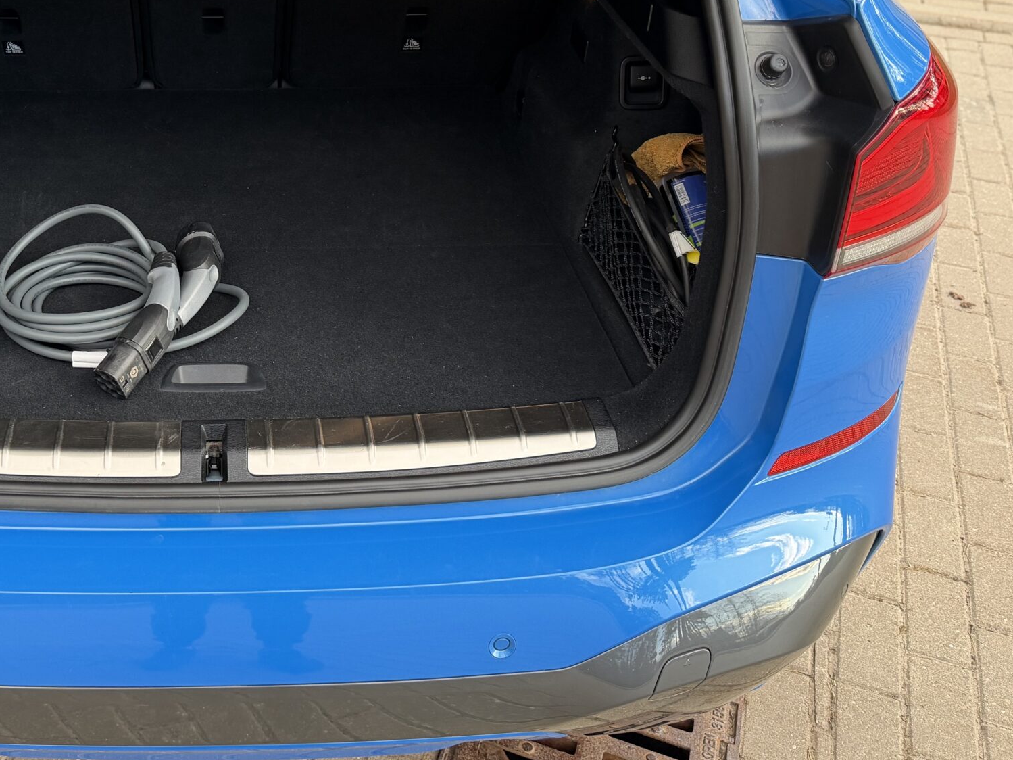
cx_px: 225
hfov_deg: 43.9
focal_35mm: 41
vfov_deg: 34.5
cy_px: 208
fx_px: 1200
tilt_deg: -29.3
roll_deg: +1.4
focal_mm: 6.76
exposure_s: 1/216
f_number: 1.78
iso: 200
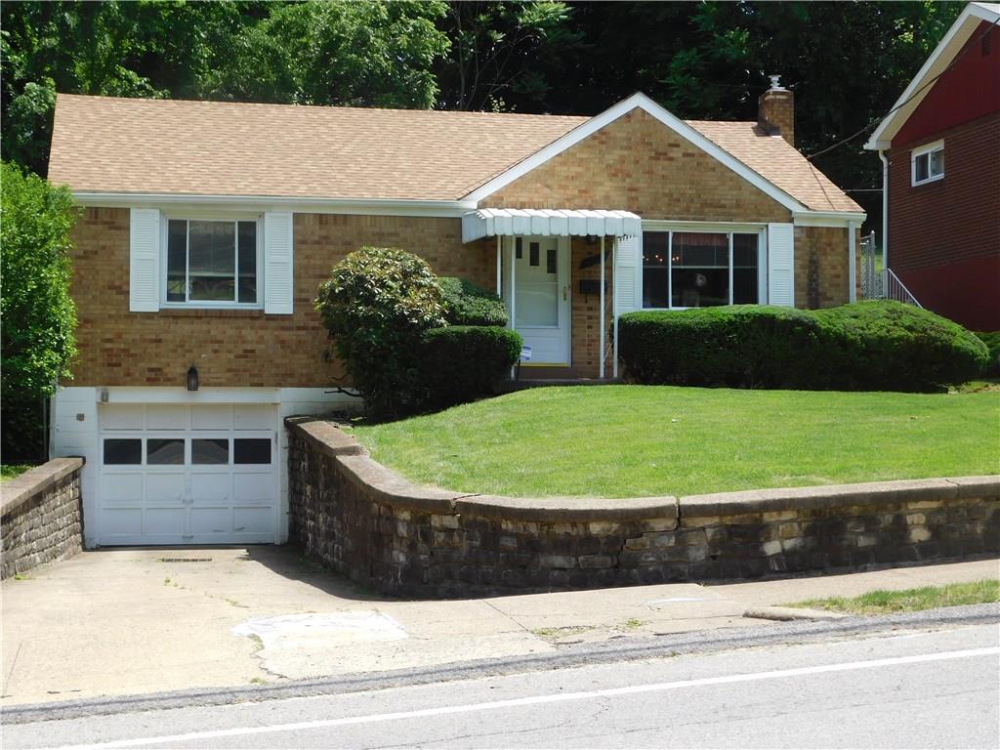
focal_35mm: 59
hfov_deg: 32.7
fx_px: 1704
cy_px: 375
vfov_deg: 24.8
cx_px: 500
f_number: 4
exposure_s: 1/500
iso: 125
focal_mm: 10.4
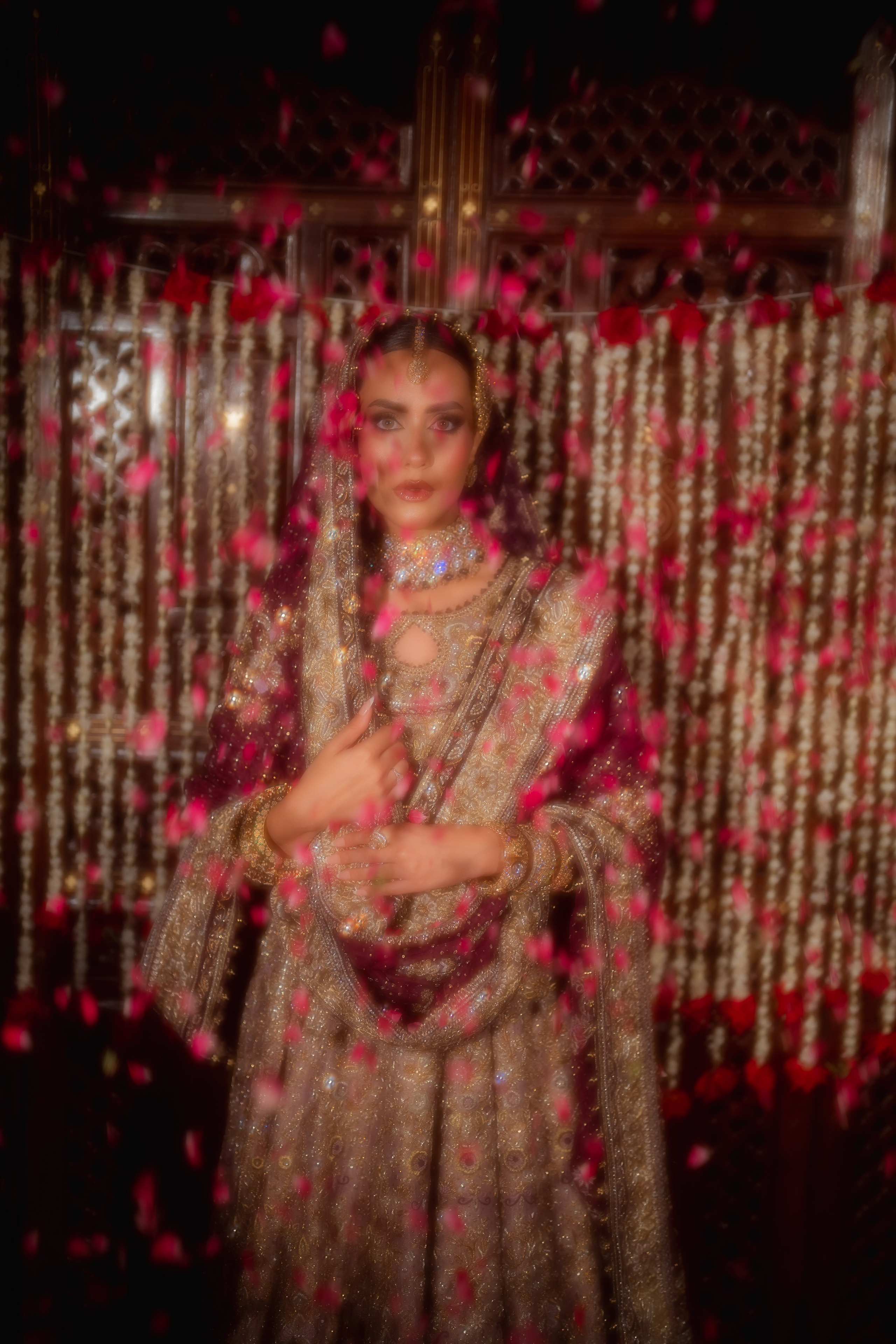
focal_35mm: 50
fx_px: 1867
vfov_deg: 39.6
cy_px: 672
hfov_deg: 27.0
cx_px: 448
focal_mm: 50
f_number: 1.4
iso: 200
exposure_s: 1/160
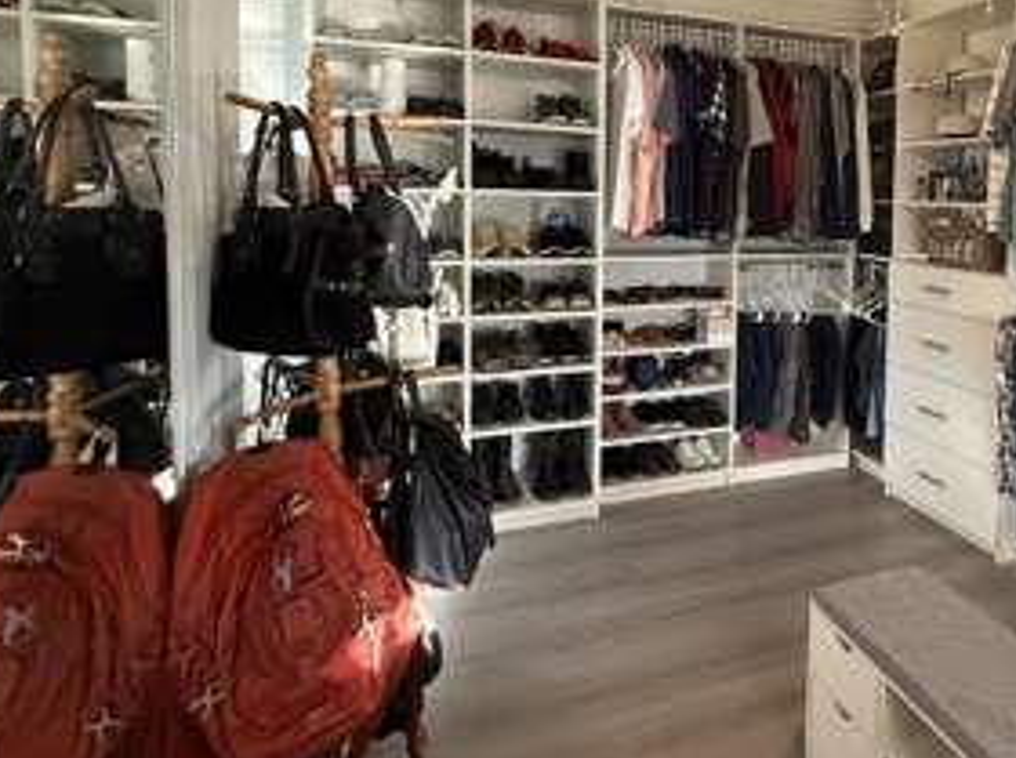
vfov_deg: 55.0
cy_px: 227
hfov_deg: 69.1
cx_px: 700
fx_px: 703
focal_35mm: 24
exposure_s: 1/60
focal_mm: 2.22
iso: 640
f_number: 2.2
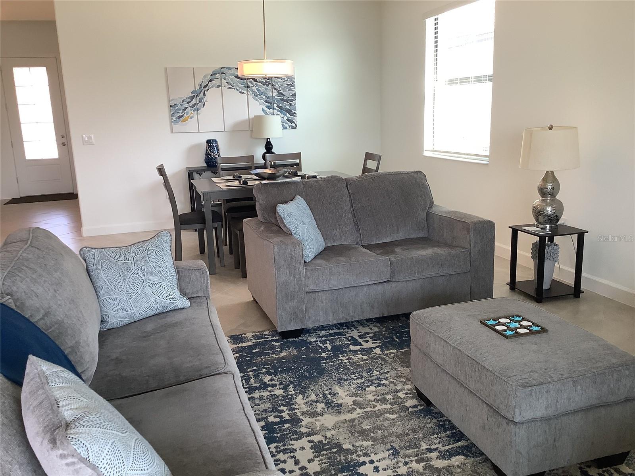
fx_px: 569
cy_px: 238
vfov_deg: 45.4
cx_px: 318
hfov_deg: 58.4
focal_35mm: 31
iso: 80
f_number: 2.4
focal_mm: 3.3
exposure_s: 1/60
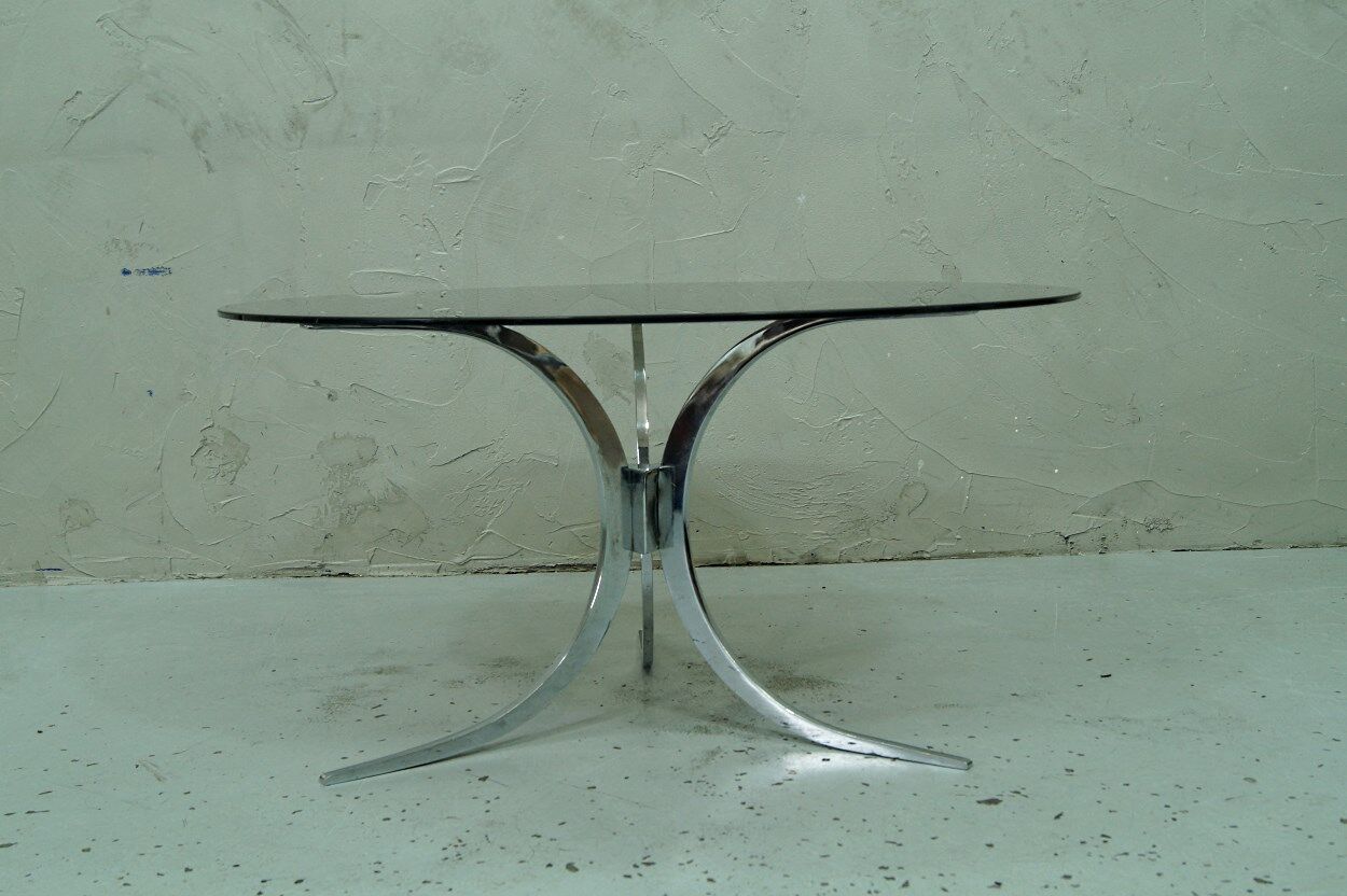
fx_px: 1571
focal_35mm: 42
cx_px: 674
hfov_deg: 46.4
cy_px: 448
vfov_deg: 31.9
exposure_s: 1/20
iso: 400
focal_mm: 28
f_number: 6.3
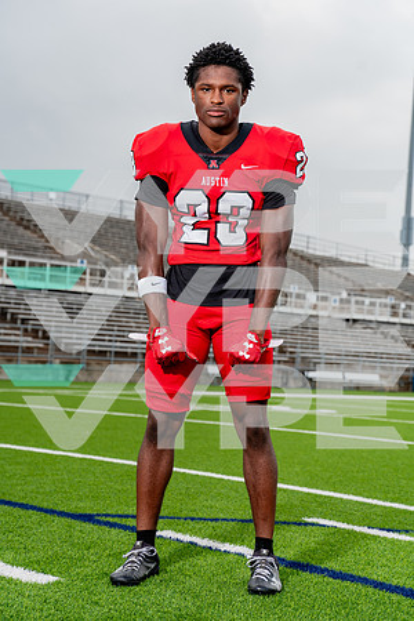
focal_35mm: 67
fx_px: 1156
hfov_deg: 20.3
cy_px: 310
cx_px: 207
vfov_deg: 30.1
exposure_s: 1/250
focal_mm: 67
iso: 100
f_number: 5
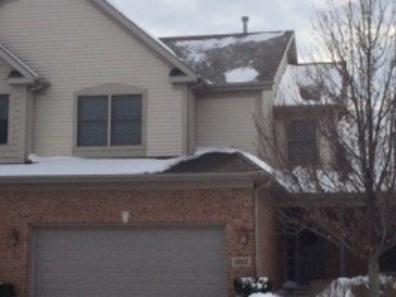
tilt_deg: +7.5
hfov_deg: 27.8
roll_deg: +2.1
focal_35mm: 70
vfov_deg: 21.0
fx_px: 801
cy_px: 158
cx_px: 209
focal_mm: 4.15
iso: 40
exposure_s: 1/10309
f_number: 2.2
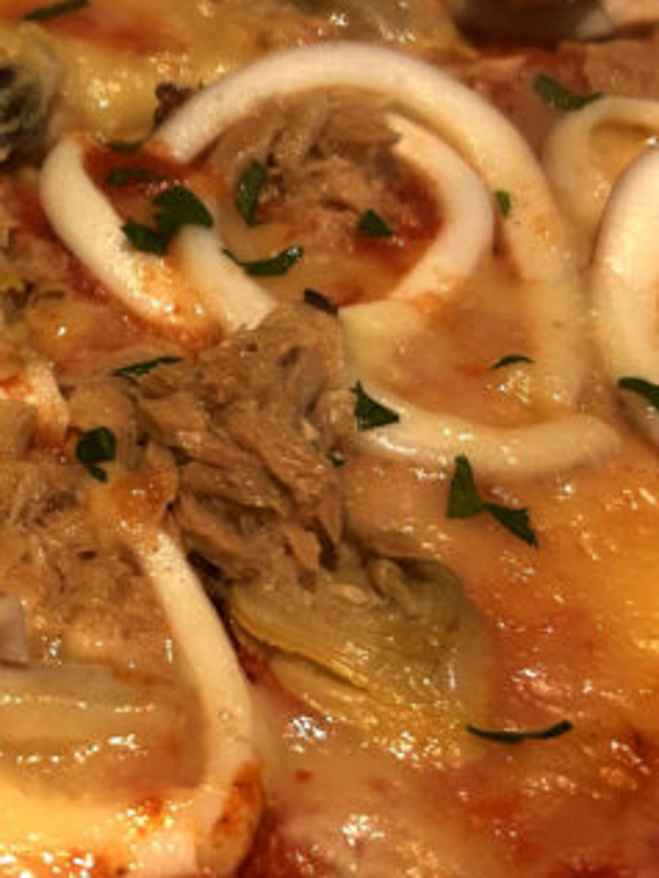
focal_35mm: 84
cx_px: -116
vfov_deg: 23.2
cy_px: 291
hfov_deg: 16.9
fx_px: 2131
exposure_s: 1/121
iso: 100
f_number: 1.5
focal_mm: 5.7
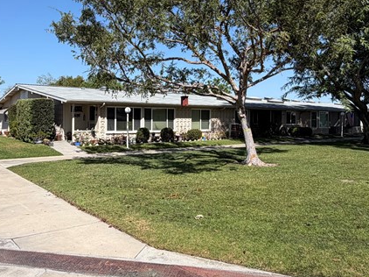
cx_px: 183
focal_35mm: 34
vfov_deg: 41.6
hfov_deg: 54.0
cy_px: 117
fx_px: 362
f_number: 2.2
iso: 20
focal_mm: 2.22
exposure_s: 1/955
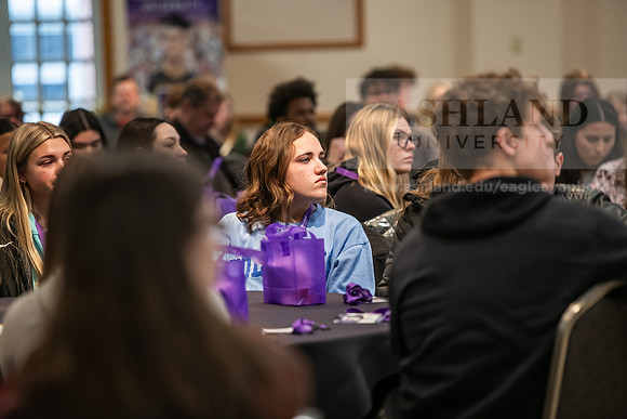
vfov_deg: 7.6
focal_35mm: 180
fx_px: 3136
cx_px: 314
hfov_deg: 11.4
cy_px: 210
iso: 1600
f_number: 3.2
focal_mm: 180
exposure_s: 1/200
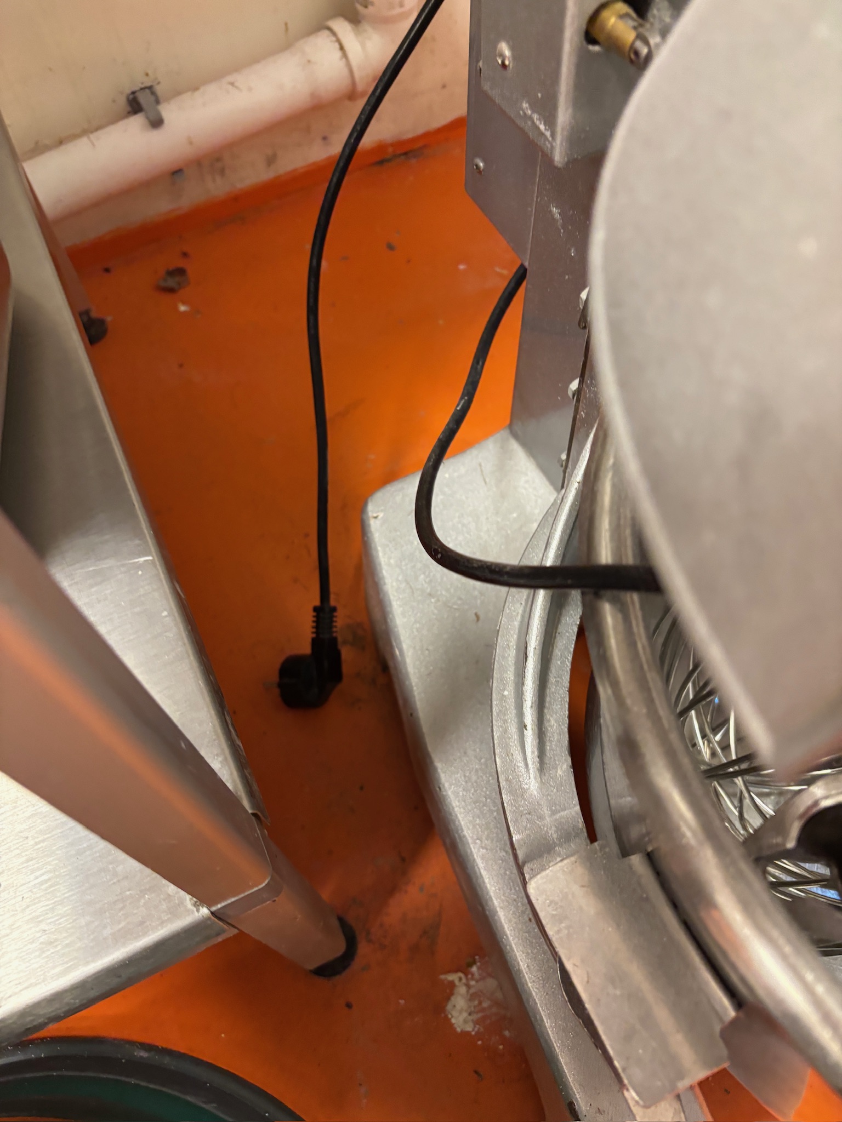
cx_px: 421
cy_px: 561
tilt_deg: -59.2
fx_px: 843
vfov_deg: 67.3
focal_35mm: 26
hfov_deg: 53.1
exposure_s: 1/54
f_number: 1.6
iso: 400
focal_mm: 5.96
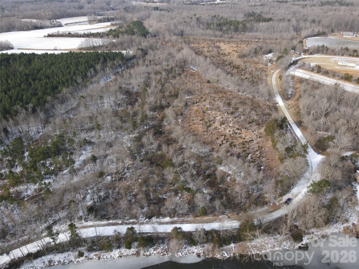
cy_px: 134
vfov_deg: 56.8
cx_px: 180
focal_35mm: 24
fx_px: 249
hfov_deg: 71.6
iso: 150
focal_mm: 4.5
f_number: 2.8
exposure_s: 1/15
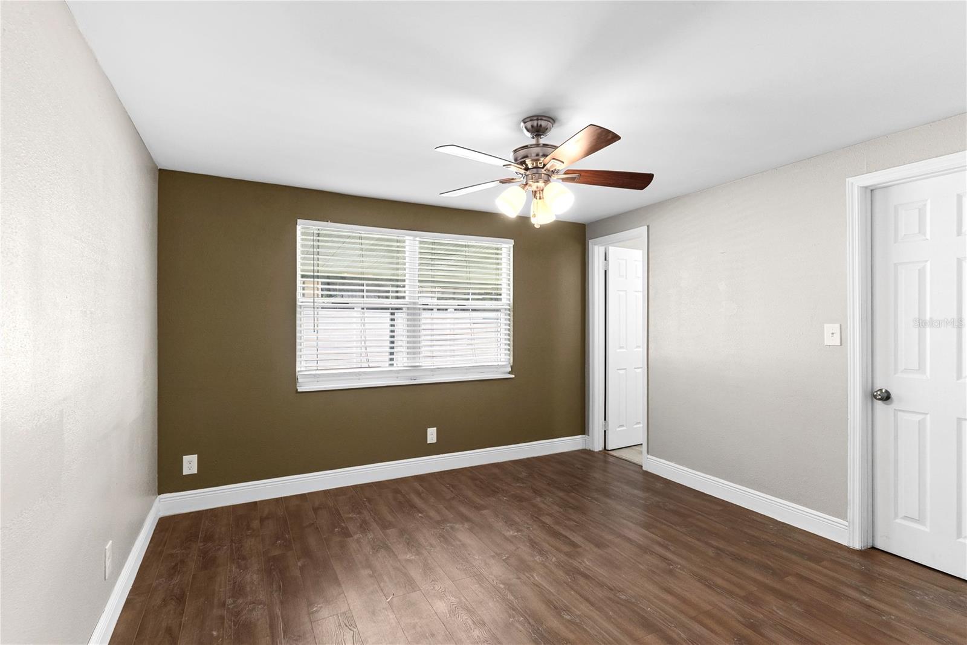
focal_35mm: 17
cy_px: 322
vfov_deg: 70.5
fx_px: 457
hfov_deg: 93.3
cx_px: 484
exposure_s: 1/6
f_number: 8
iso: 400
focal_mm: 17
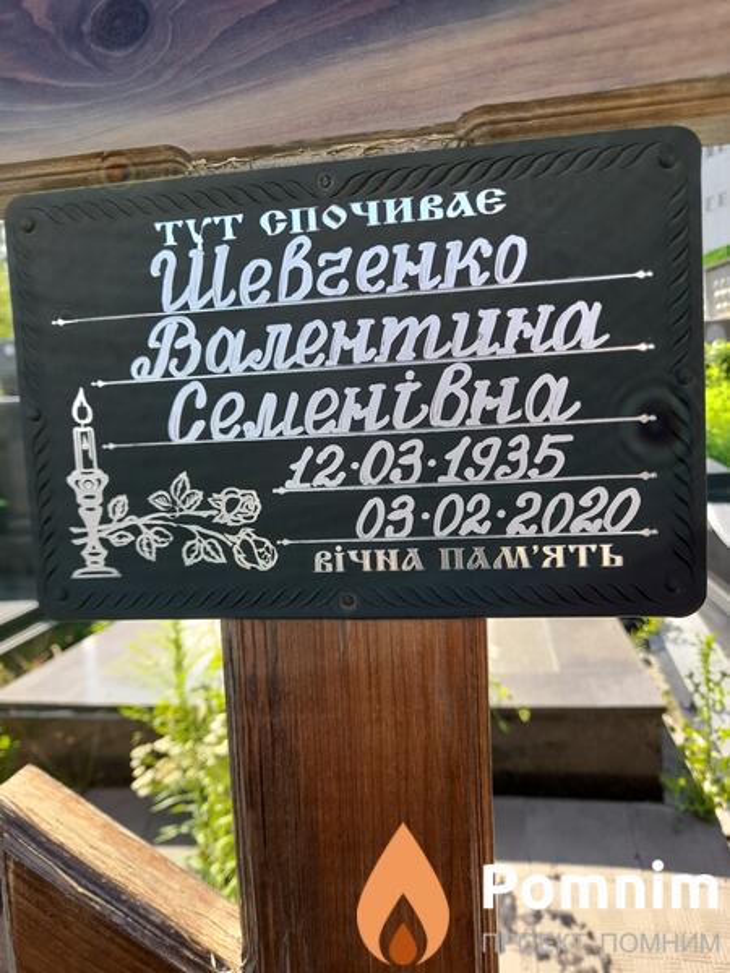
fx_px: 703
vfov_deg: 69.4
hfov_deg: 54.9
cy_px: 486
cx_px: 365
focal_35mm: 25
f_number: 2
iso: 20
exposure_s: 1/129
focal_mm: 4.6
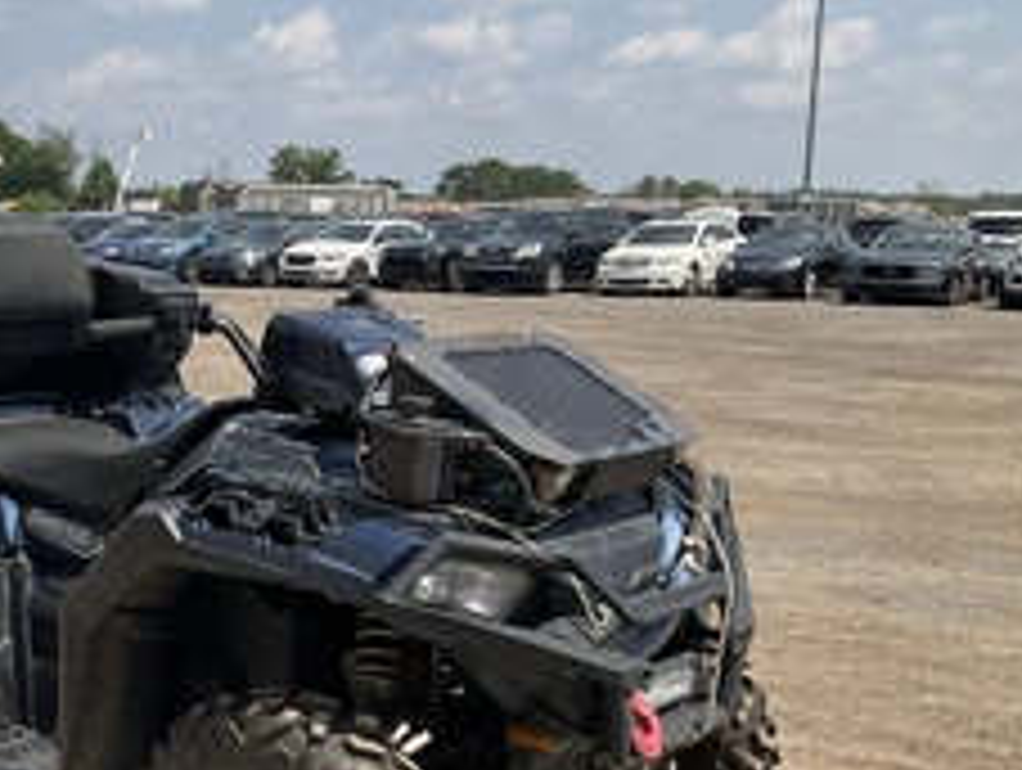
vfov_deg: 27.9
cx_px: 176
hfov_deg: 35.9
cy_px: 635
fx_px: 1508
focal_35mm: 51
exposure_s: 1/1730
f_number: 1.8
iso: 25
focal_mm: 3
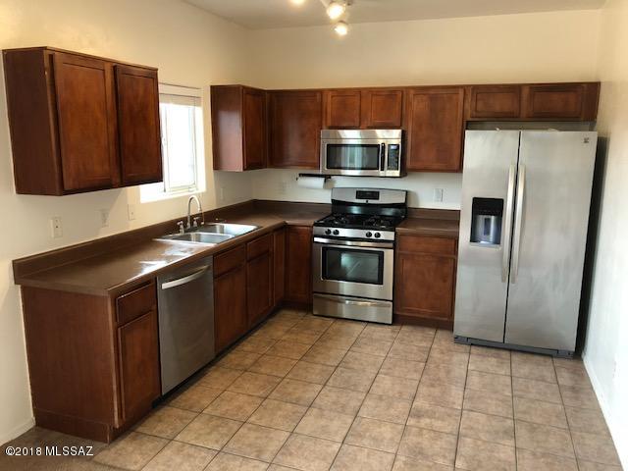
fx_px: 508
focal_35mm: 28
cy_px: 236
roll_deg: -0.3
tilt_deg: -11.4
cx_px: 314
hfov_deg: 63.4
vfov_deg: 49.7
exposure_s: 1/15
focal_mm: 3.99
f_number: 1.8
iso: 80
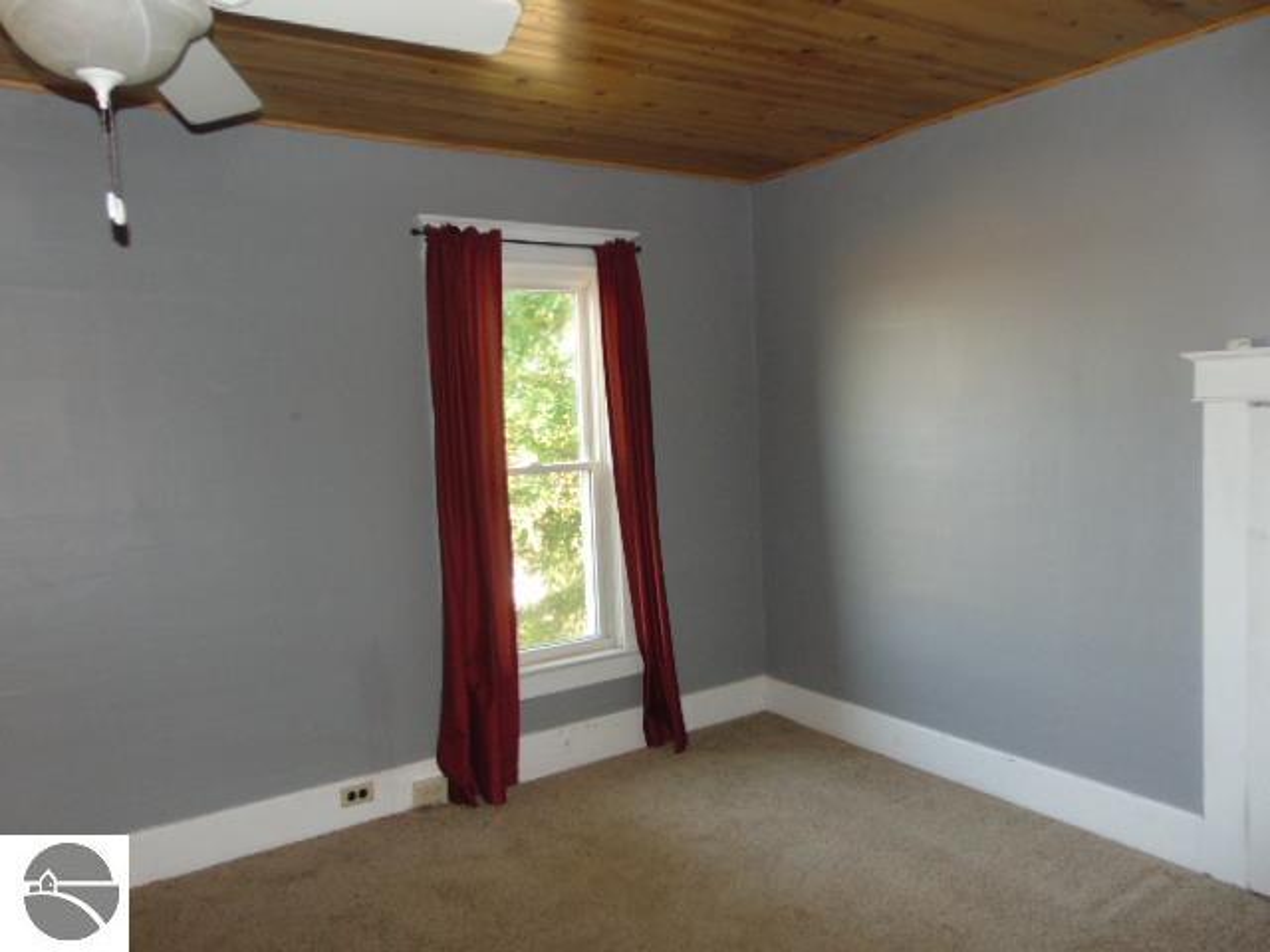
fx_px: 917
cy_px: 476
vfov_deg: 54.9
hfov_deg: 69.4
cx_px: 635
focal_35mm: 25
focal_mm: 4.5
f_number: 3
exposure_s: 1/30
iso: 200
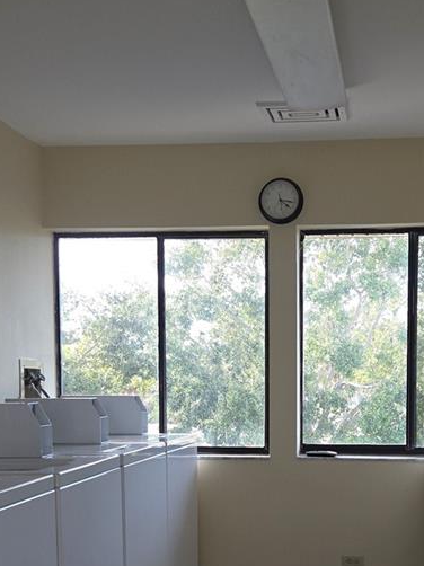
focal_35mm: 55
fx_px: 899
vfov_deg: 34.2
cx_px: 284
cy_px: 428
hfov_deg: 26.4
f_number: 1.8
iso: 50
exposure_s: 1/120
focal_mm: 5.4
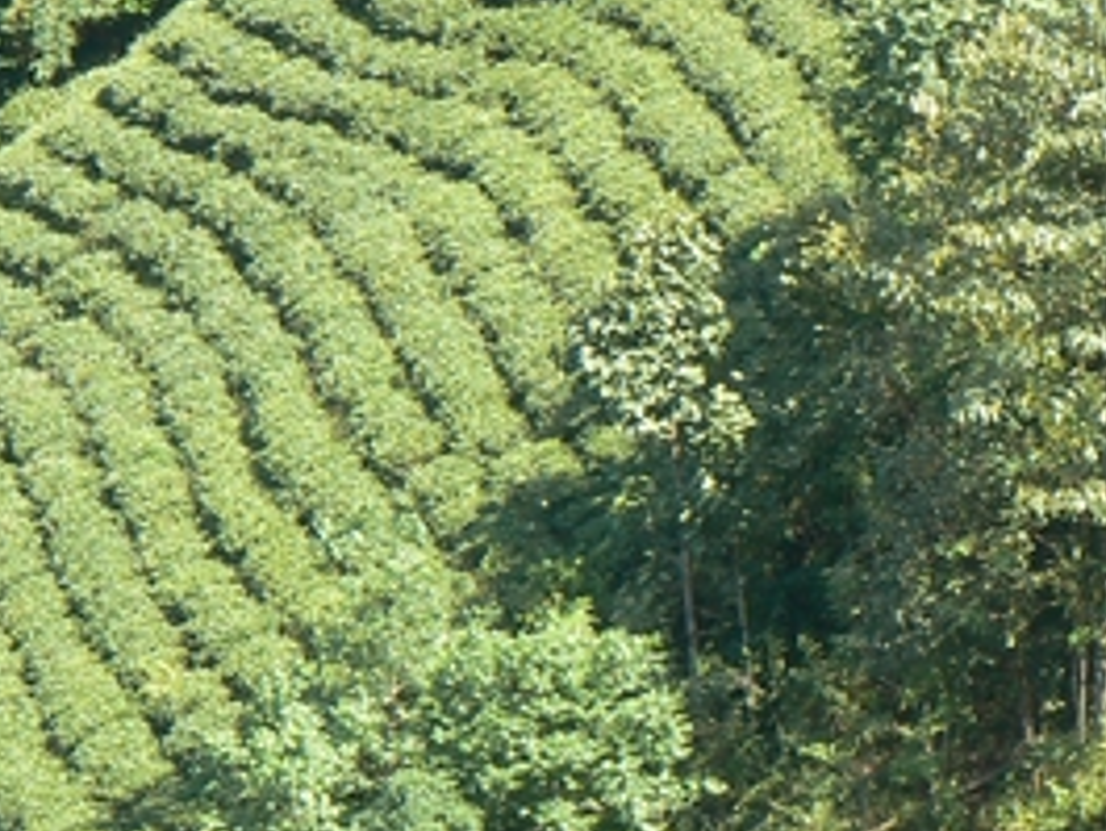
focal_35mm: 371
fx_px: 11859
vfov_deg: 4.0
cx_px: 960
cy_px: 159
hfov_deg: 5.3
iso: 80
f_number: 5.6
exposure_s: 1/100
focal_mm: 27.4
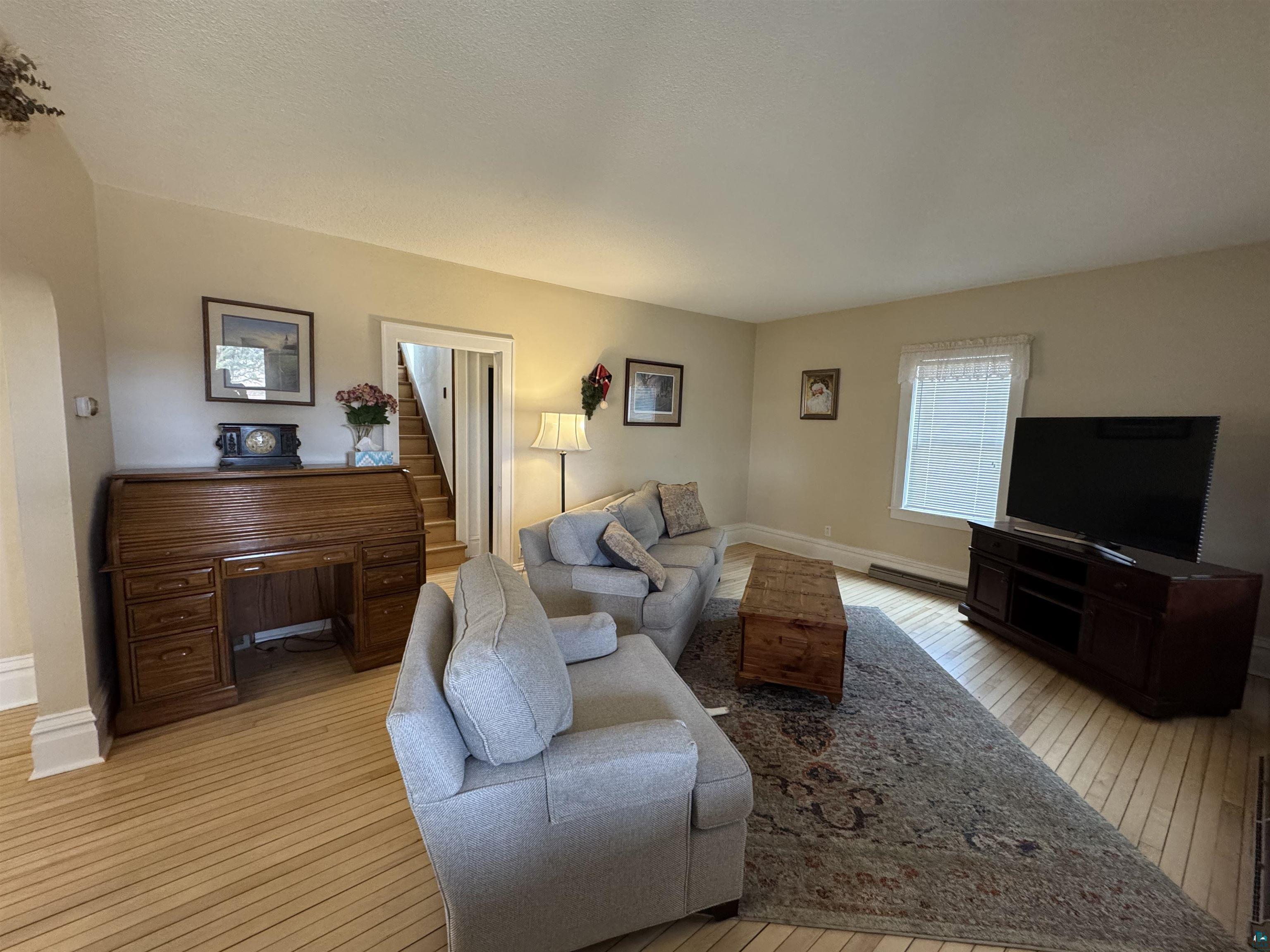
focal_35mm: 14
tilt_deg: -6.8
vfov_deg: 85.7
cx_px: 635
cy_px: 476
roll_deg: -1.8
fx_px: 514
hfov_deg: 102.1
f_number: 2.2
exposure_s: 1/60
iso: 320
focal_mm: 2.22
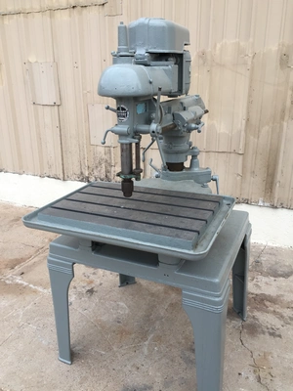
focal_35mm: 29
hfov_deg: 48.2
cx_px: 146
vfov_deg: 61.7
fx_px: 327
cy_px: 196
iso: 50
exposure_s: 1/120
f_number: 2.2
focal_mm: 4.15
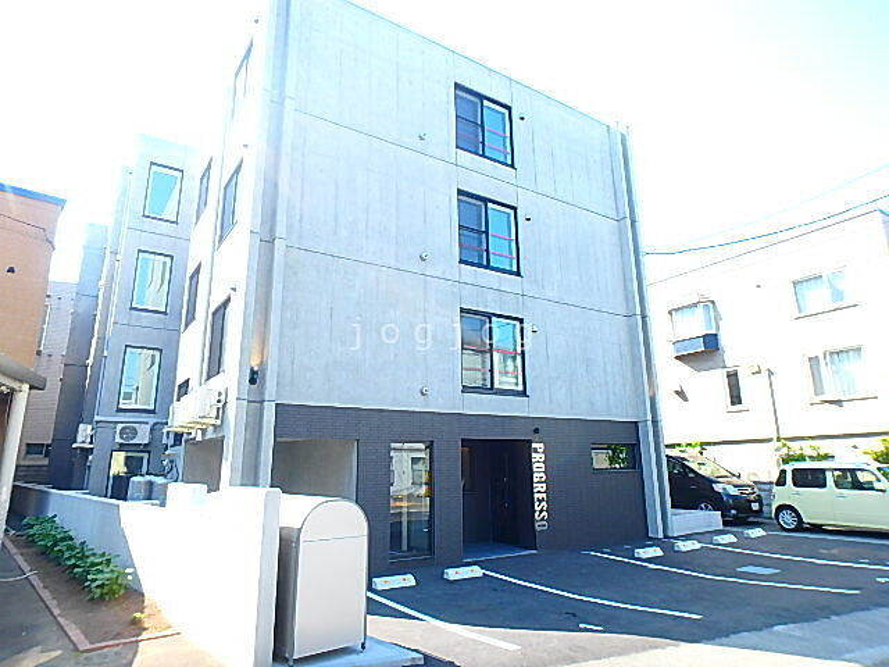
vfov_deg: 63.4
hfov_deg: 79.0
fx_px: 539
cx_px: 444
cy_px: 334
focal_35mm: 21
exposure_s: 1/200
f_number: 3.5
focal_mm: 3.7
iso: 125
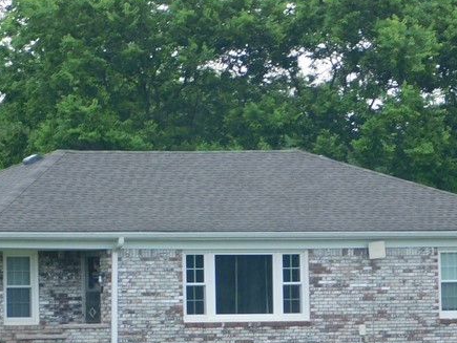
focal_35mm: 348
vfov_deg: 4.3
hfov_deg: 5.7
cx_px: 247
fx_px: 4598
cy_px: 355
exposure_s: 1/30
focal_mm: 26.3
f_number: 5.1
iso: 140
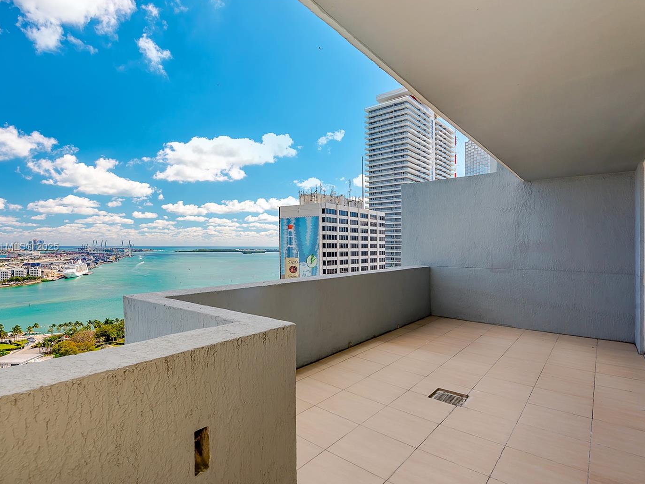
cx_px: 285
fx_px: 335
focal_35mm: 18
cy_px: 247
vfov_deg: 71.6
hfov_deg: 87.4
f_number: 8
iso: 200
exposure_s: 1/200
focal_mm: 16
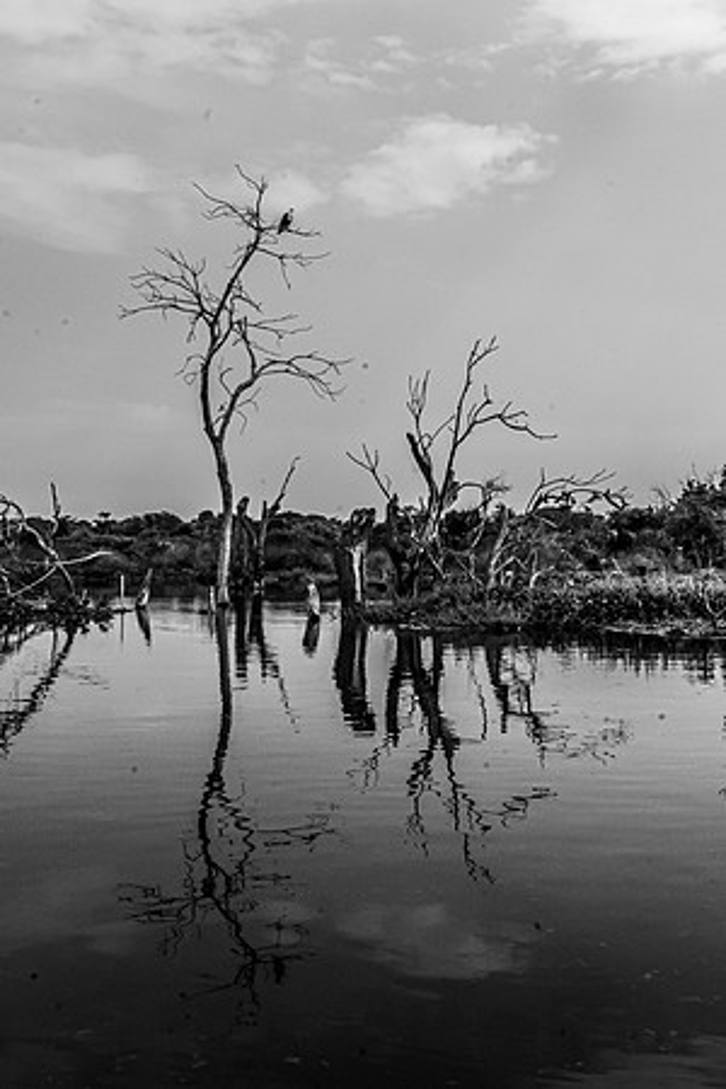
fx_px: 1089
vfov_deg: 53.1
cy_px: 544
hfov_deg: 36.9
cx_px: 363
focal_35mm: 36
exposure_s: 1/640
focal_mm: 24
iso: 1000
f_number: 22
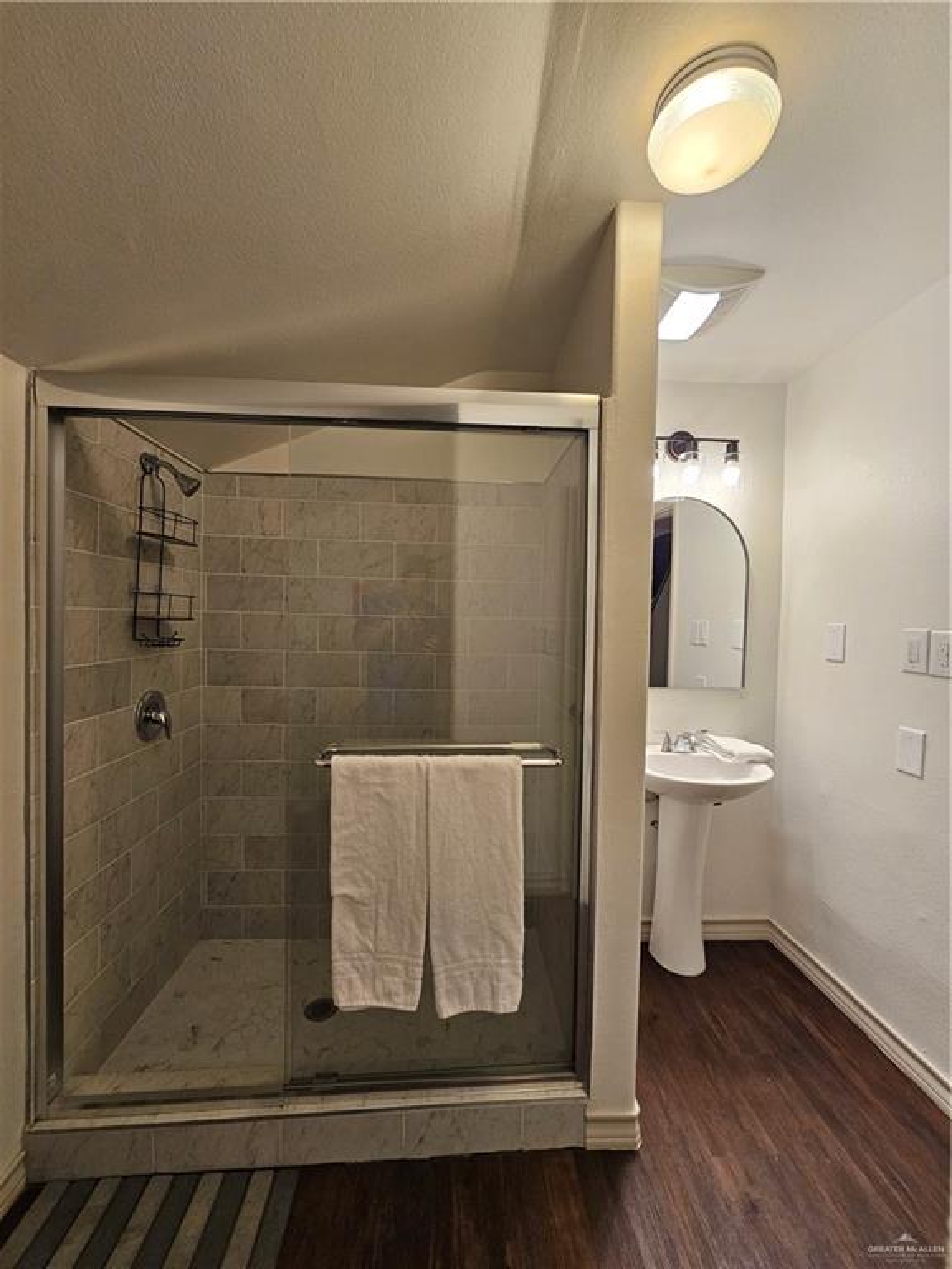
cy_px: 634
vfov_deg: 106.2
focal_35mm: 13
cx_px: 476
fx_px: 477
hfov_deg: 89.9
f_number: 2.2
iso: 100
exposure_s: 1/60
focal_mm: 2.2
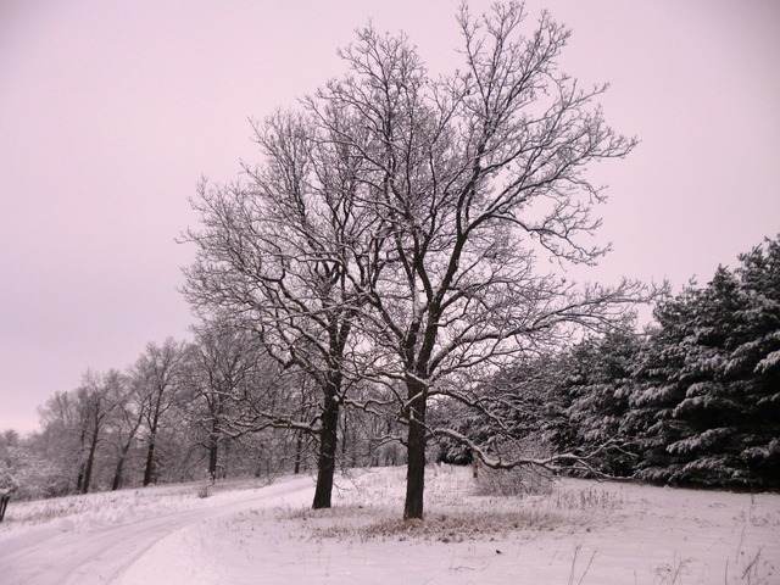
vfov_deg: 56.8
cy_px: 292
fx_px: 541
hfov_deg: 71.6
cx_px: 390
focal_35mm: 24
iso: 100
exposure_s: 1/250
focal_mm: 4.3
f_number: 9
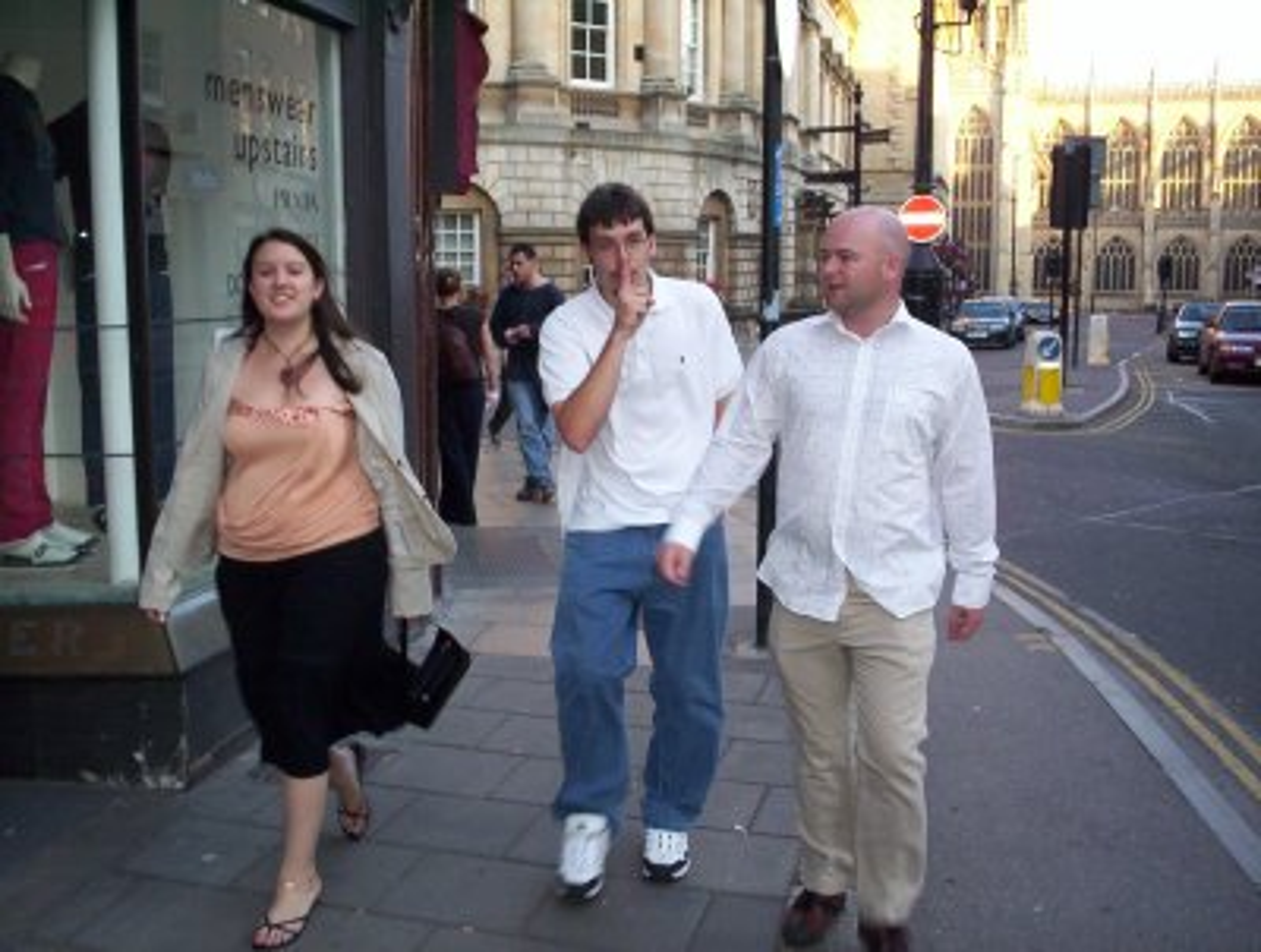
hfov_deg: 48.9
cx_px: 630
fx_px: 1388
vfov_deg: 37.9
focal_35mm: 38
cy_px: 476
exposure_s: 1/60
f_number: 4.5
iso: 140
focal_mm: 4.99
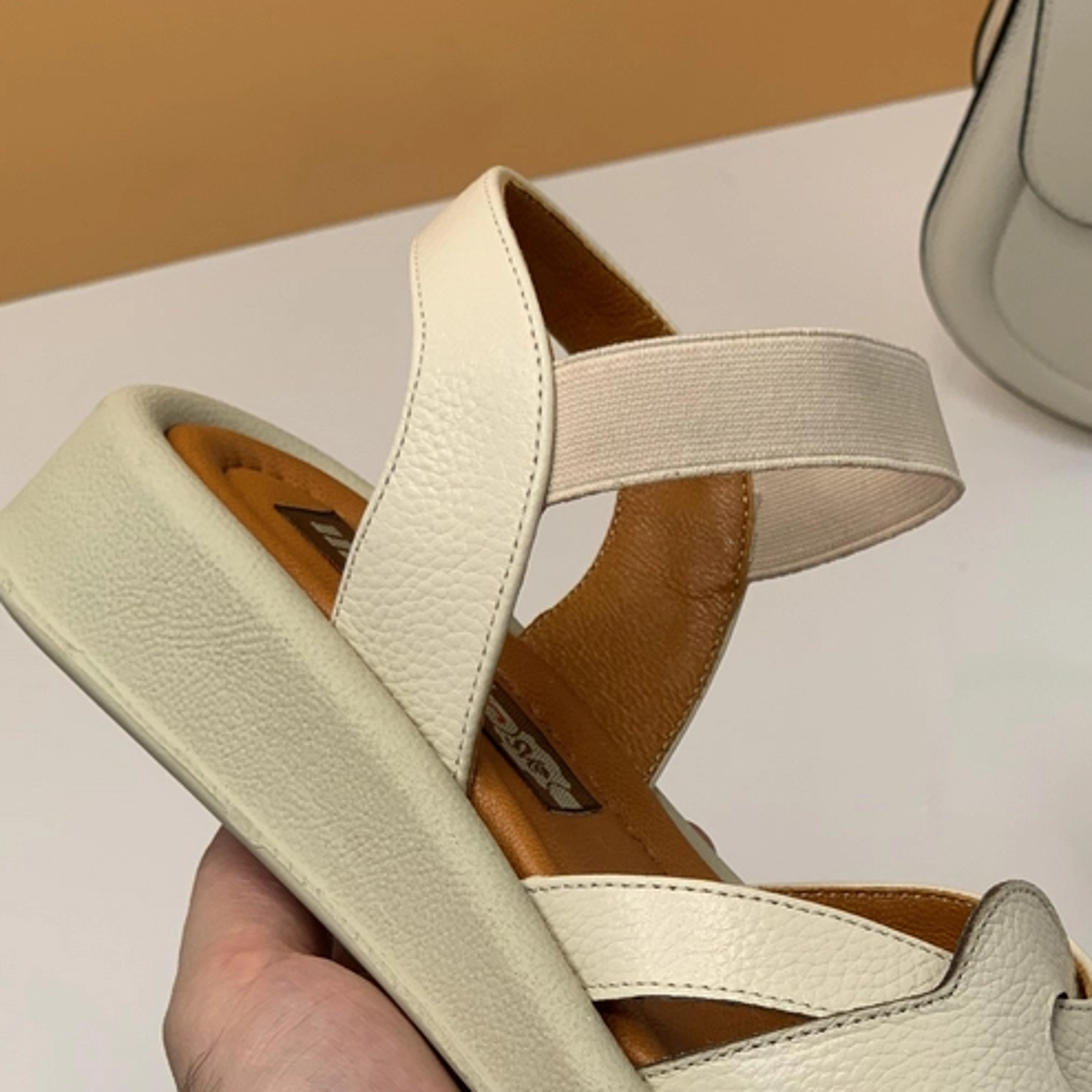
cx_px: 676
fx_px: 3319
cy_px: 882
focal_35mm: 93
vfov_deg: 18.5
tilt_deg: -54.3
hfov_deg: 18.7
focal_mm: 6
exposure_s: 1/100
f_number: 2.4
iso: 20
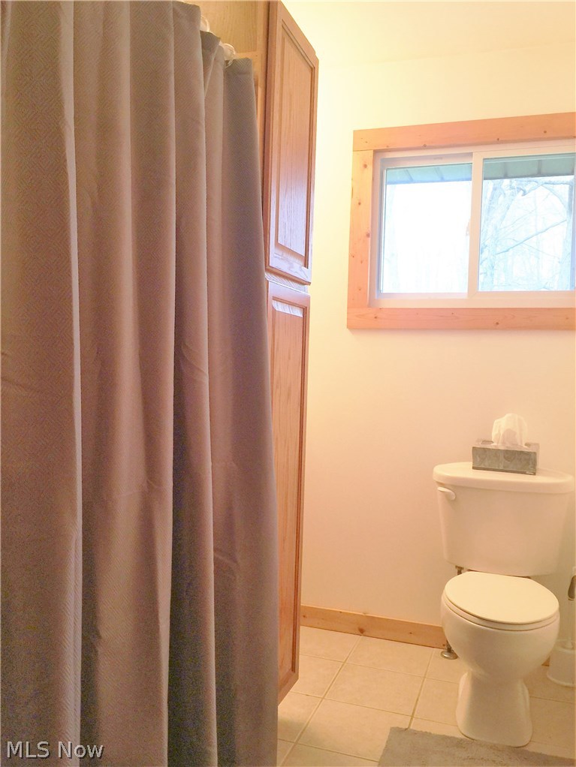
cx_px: 288
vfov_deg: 61.6
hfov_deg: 48.2
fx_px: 643
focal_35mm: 29
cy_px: 384
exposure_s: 1/15
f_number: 2.2
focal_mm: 4.15
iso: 64
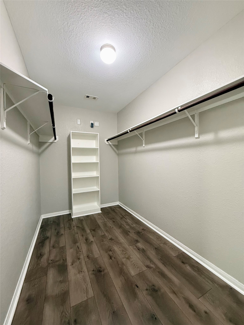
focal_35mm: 14
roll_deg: +0.7
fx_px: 132
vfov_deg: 102.1
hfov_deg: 85.7
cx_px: 122
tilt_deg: -0.1
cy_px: 162
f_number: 2.2
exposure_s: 1/60
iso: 640
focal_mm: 2.22
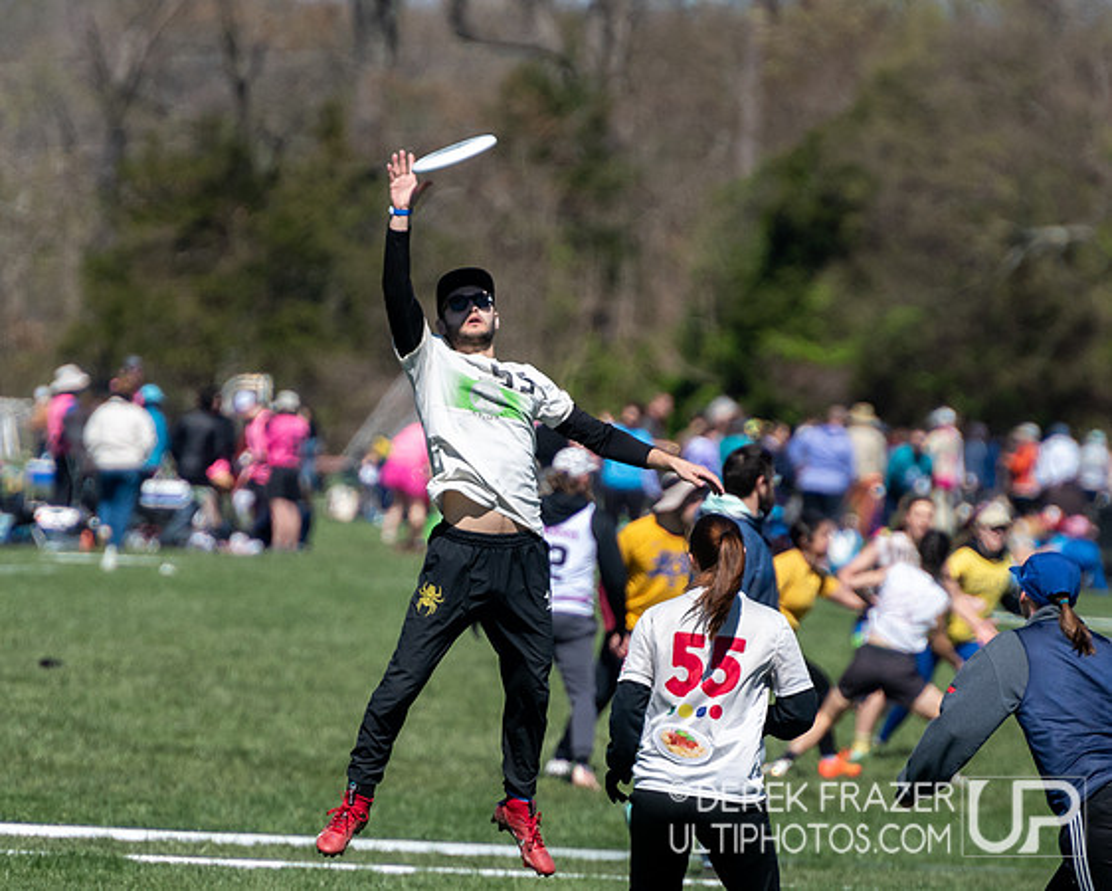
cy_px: 497
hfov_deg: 2.7
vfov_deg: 2.1
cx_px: 443
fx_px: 23977
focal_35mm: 728
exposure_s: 1/3200
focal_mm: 280
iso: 320
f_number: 4
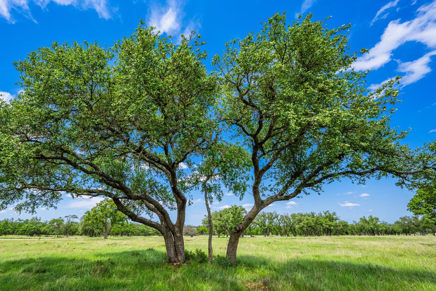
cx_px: 170
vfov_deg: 77.0
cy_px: 162
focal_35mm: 15
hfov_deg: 98.8
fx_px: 182
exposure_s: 1/160
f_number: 10
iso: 100
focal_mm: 12
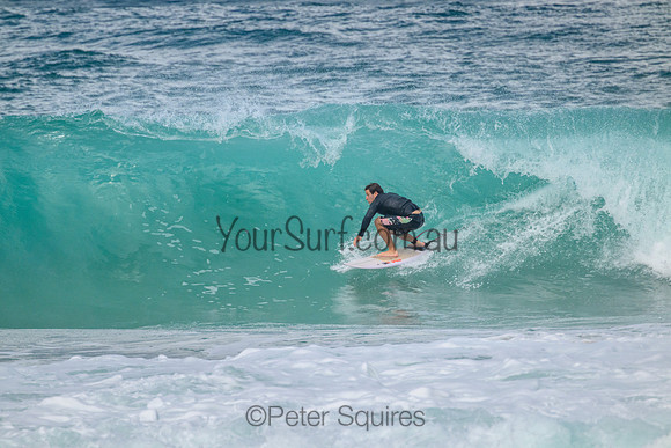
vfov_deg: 1.7
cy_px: 224
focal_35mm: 800
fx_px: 14914
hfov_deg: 2.6
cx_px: 336
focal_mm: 800
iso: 1000
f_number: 11
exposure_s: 1/2000
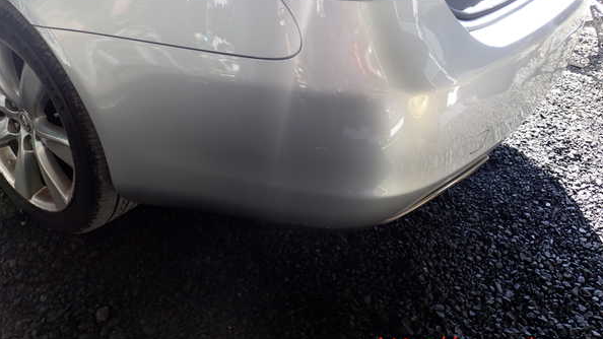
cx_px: 304
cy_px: 132
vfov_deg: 35.5
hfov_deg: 59.5
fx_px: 528
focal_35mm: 33
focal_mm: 5.4
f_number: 3.2
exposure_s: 1/160
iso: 100
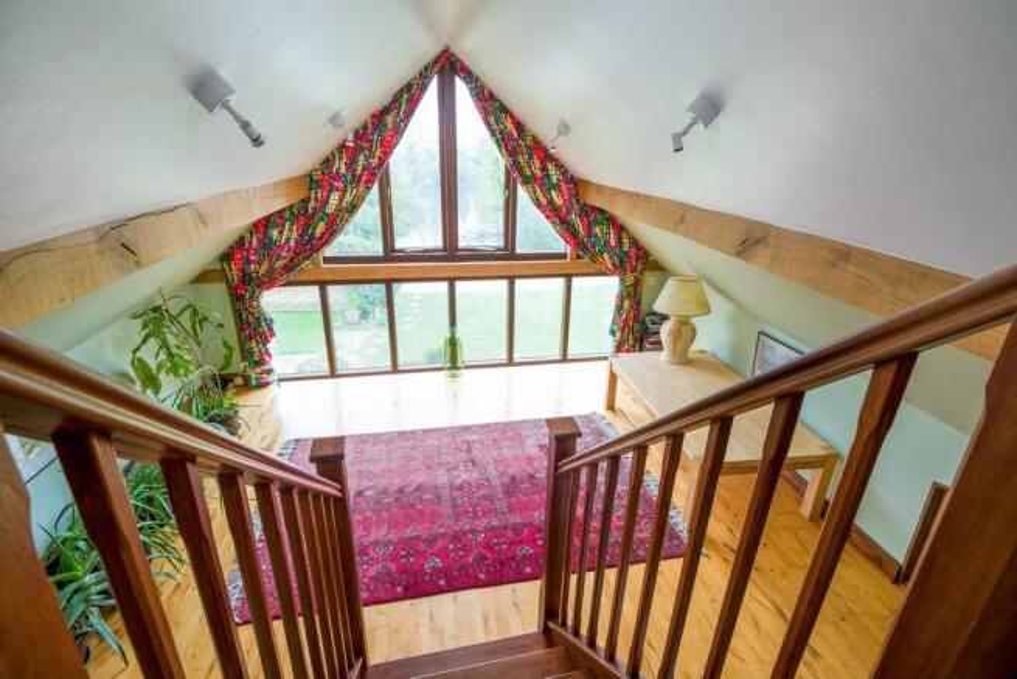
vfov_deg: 70.5
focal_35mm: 17
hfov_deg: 93.3
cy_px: 340
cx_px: 508
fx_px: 480
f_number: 7.1
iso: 160
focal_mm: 11.2
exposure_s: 1/8
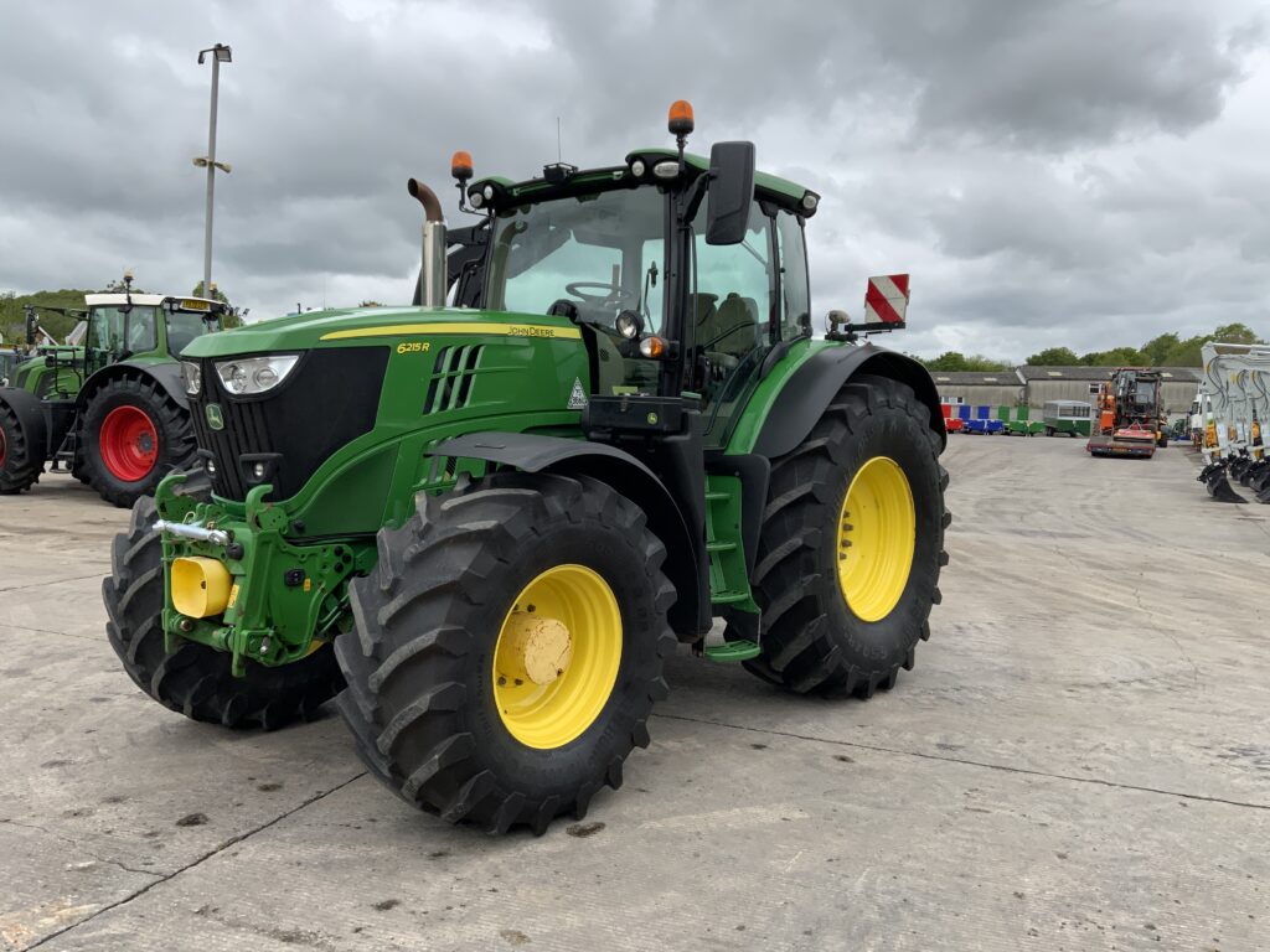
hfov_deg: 61.7
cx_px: 635
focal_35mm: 29
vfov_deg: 48.2
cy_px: 476
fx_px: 1064
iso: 16
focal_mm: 3
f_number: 1.8
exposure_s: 1/1168
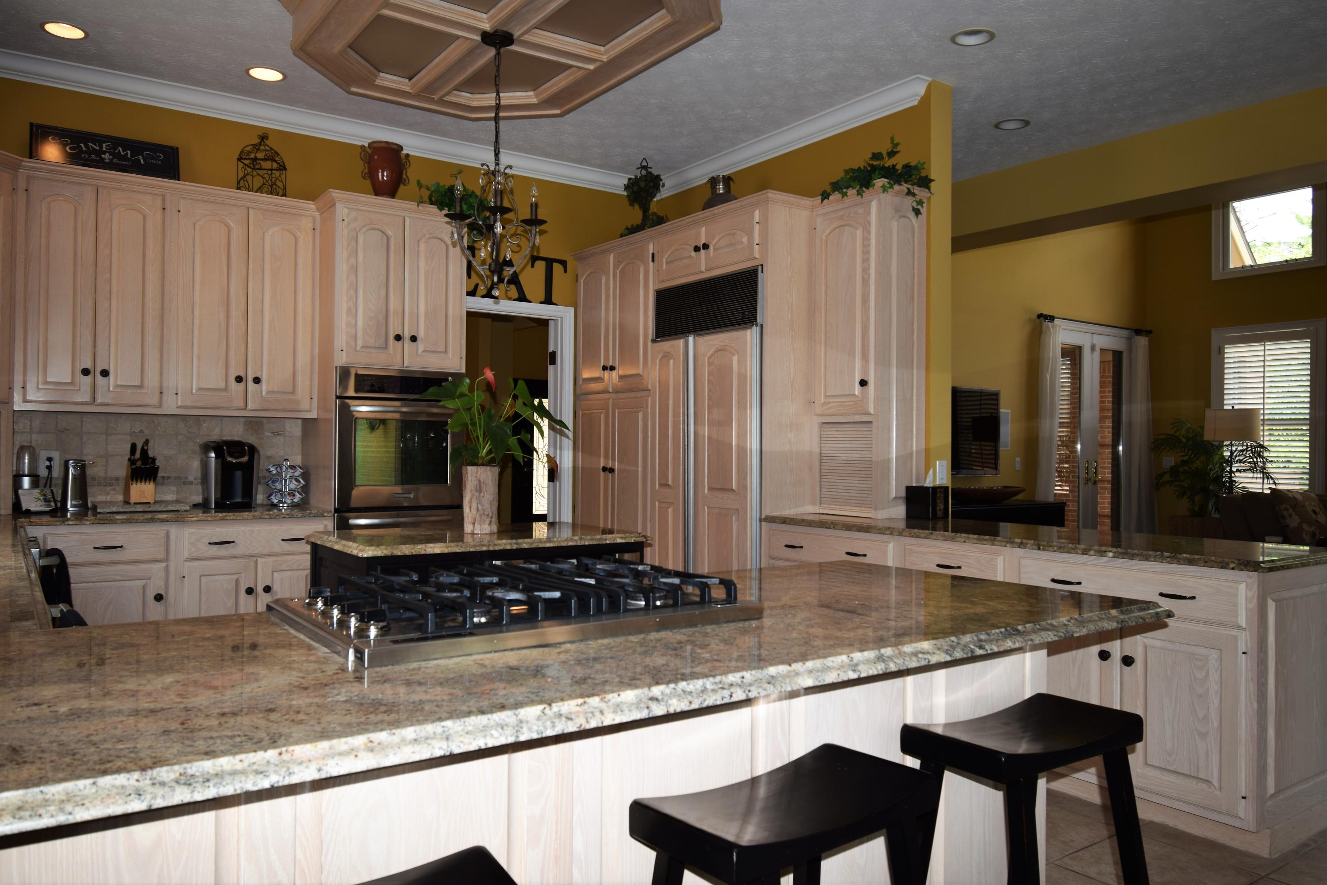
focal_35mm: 24
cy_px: 442
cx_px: 664
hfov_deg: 73.7
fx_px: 885
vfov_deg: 53.1
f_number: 5.3
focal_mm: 16
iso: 100
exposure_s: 1/60
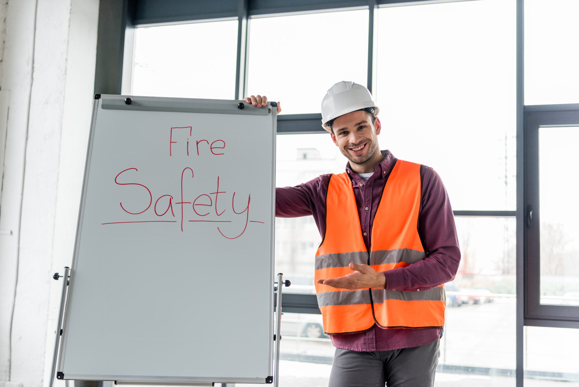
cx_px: 290
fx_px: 724
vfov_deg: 29.9
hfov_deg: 43.6
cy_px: 194
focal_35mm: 45
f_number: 2.8
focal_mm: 45
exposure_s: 1/80
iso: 800
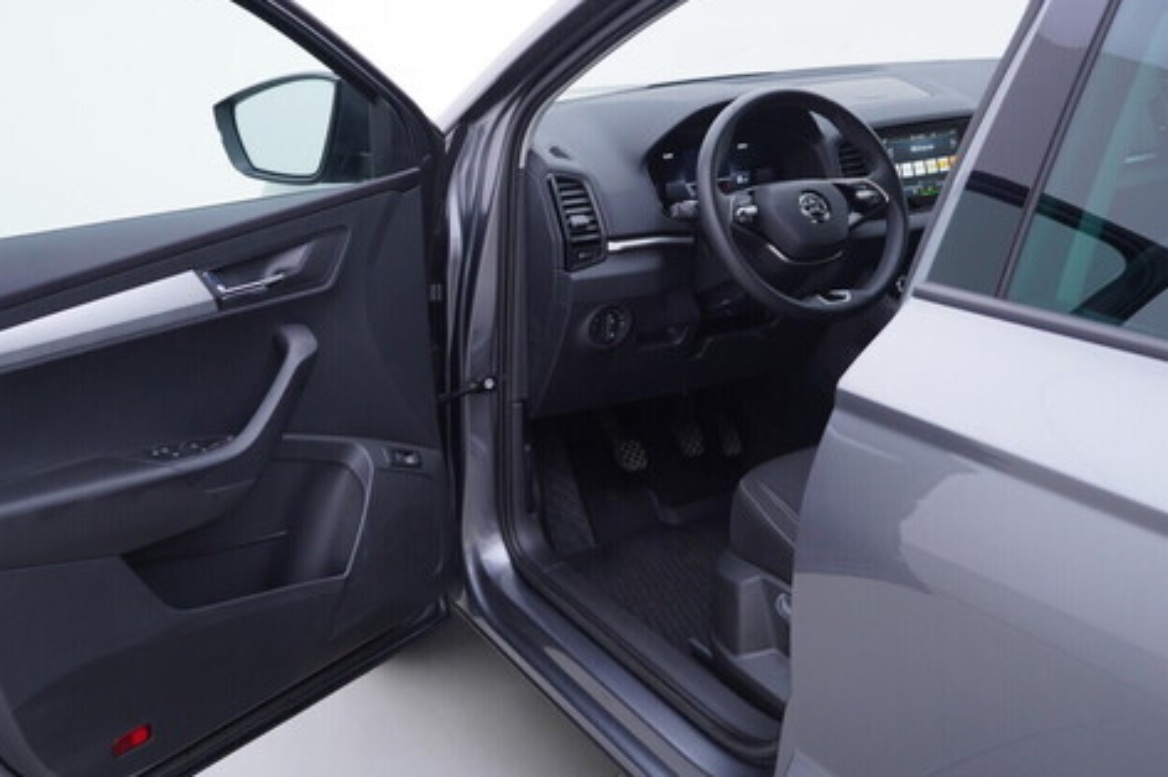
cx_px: 549
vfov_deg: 31.8
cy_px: 340
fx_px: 1362
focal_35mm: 42
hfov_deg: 46.4
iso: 125
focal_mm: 24
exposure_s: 1/50
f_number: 3.2
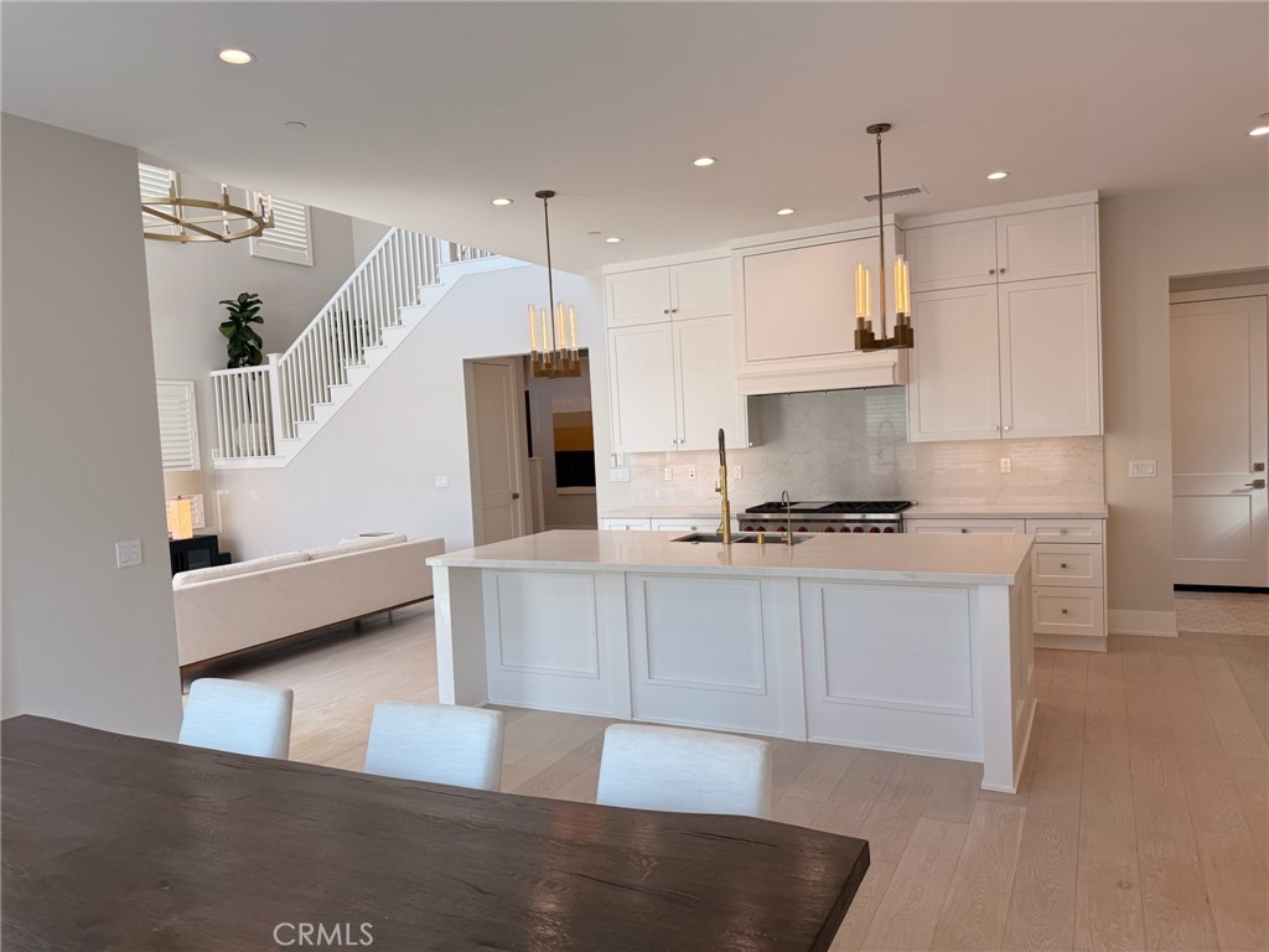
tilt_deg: -2.9
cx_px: 634
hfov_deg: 71.6
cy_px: 476
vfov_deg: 56.8
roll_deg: +2.4
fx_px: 880
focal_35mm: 24
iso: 64
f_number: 1.78
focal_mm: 6.76
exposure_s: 1/205
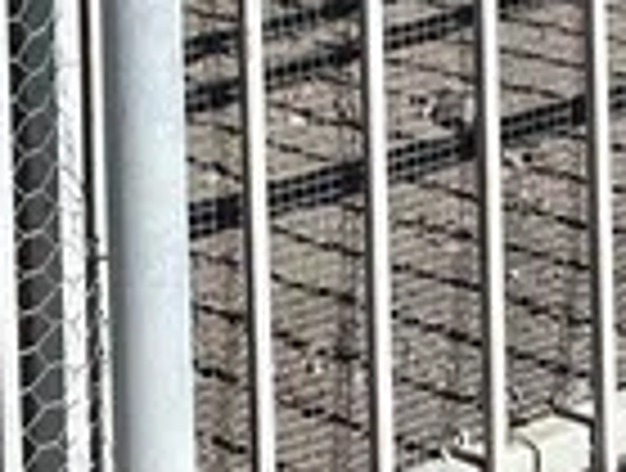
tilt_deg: -0.3
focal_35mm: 191
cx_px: 297
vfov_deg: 6.9
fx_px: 3463
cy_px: -989
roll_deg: +1.9
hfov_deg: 10.3
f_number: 1.6
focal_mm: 5.1
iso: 50
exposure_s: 1/9901
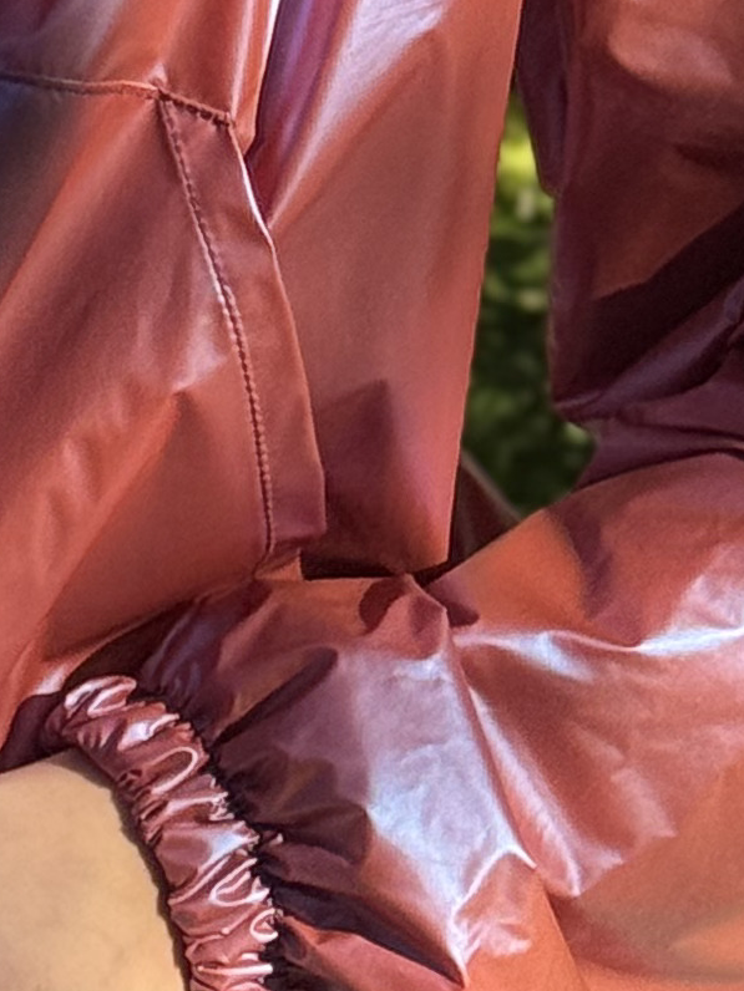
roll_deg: +2.4
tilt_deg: -4.9
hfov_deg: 6.0
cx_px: -426
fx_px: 6964
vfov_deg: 8.0
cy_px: -454
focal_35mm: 243
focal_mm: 6.76
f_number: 1.78
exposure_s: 1/5376
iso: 64
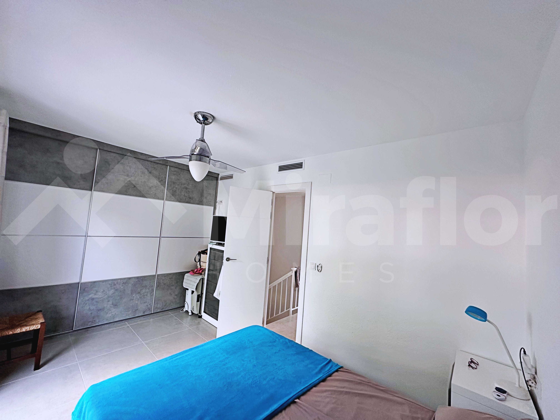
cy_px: 210
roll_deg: -4.0
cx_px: 280
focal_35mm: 14
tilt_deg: +3.5
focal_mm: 2.22
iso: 125
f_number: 2.2
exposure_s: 1/99
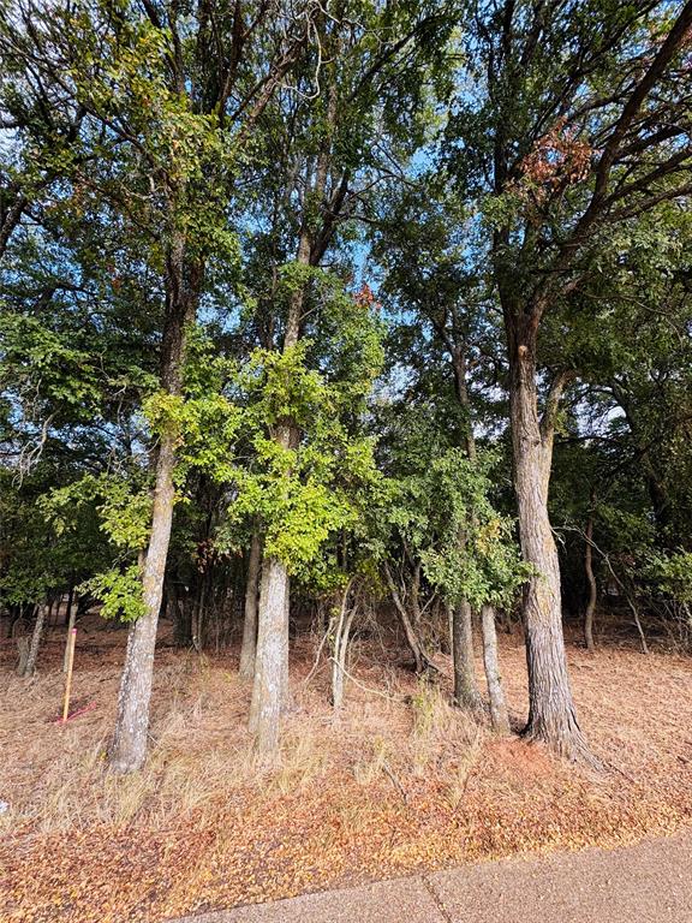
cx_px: 346
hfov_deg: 85.7
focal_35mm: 14
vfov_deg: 102.1
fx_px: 373
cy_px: 462
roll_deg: +1.0
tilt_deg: +17.4
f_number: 2.2
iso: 40
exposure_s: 1/155
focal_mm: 2.22
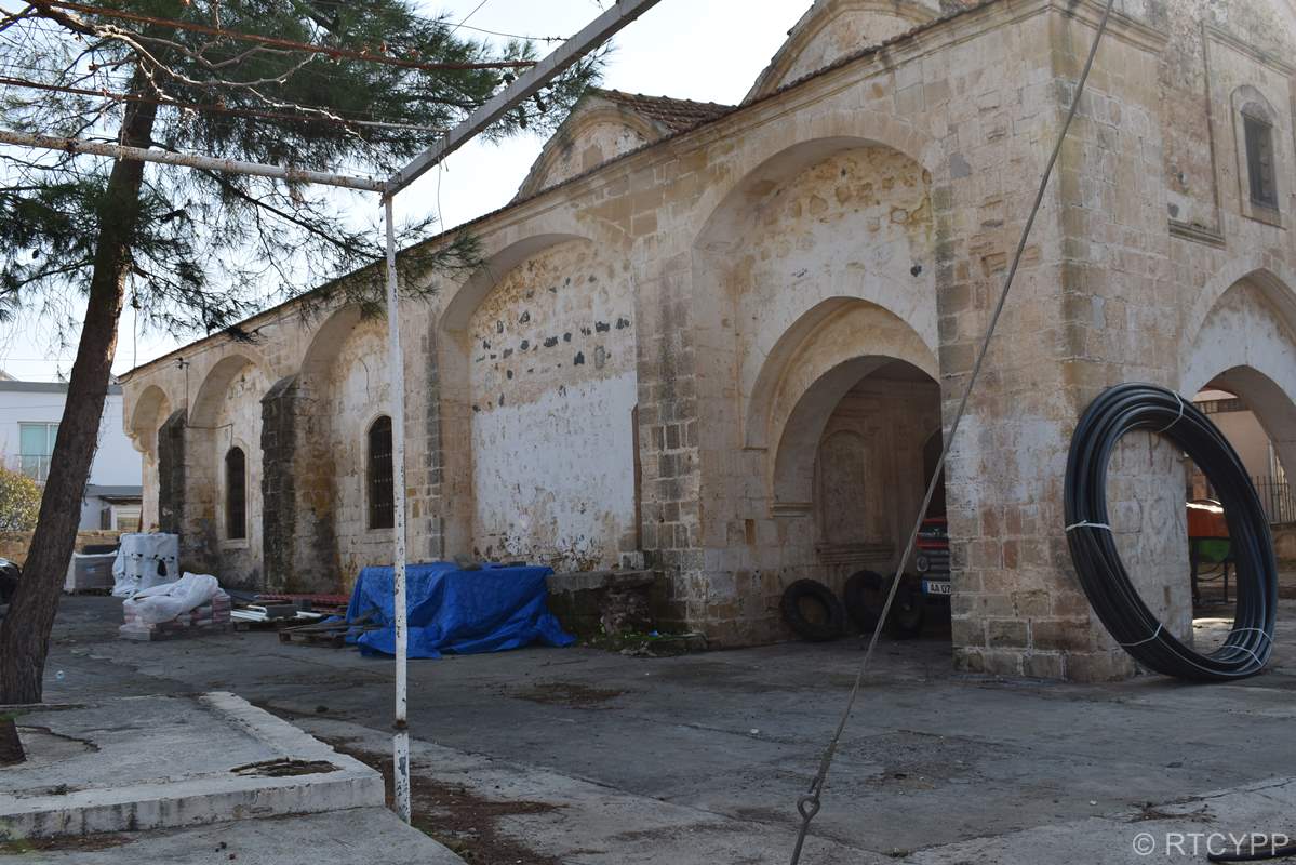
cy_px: 432
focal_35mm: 34
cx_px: 648
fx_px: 1242
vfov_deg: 38.4
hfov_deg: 55.1
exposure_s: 1/250
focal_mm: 23
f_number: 8
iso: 140
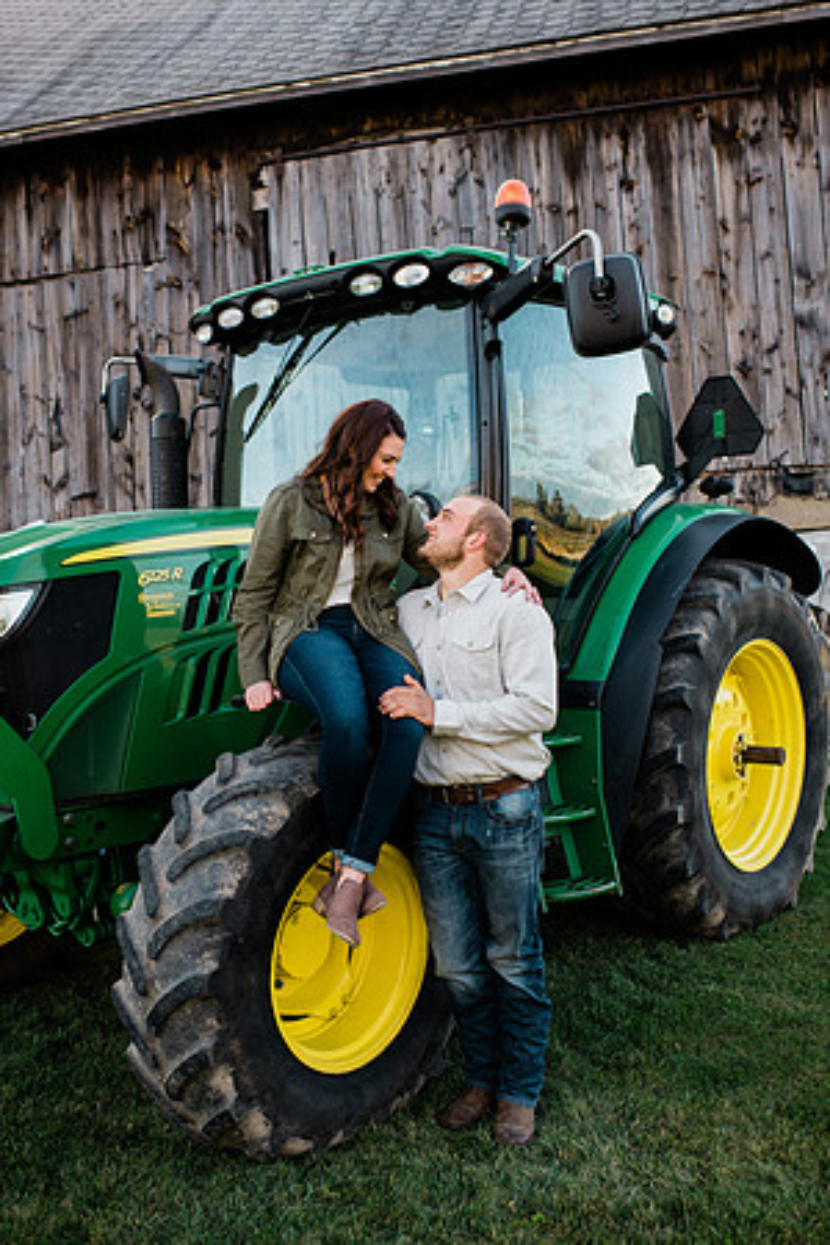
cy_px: 622
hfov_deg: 37.9
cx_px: 415
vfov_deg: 54.4
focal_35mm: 35
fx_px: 1210
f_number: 3.2
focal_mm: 35
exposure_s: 1/640
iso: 200
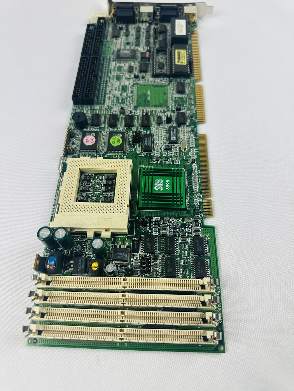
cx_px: 147
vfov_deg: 71.6
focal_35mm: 24
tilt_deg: -62.3
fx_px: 272
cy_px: 196
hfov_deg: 56.8
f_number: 1.78
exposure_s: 1/120
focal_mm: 6.86
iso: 80
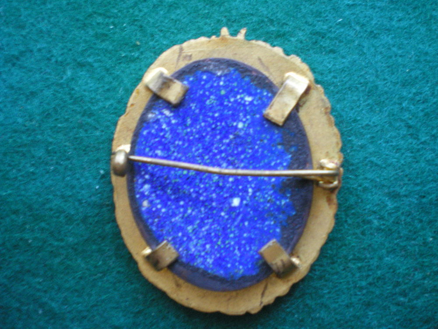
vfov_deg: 37.7
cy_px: 164
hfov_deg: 49.0
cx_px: 219
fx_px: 481
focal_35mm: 38
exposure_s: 1/10
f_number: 3.1
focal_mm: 6.3
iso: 400
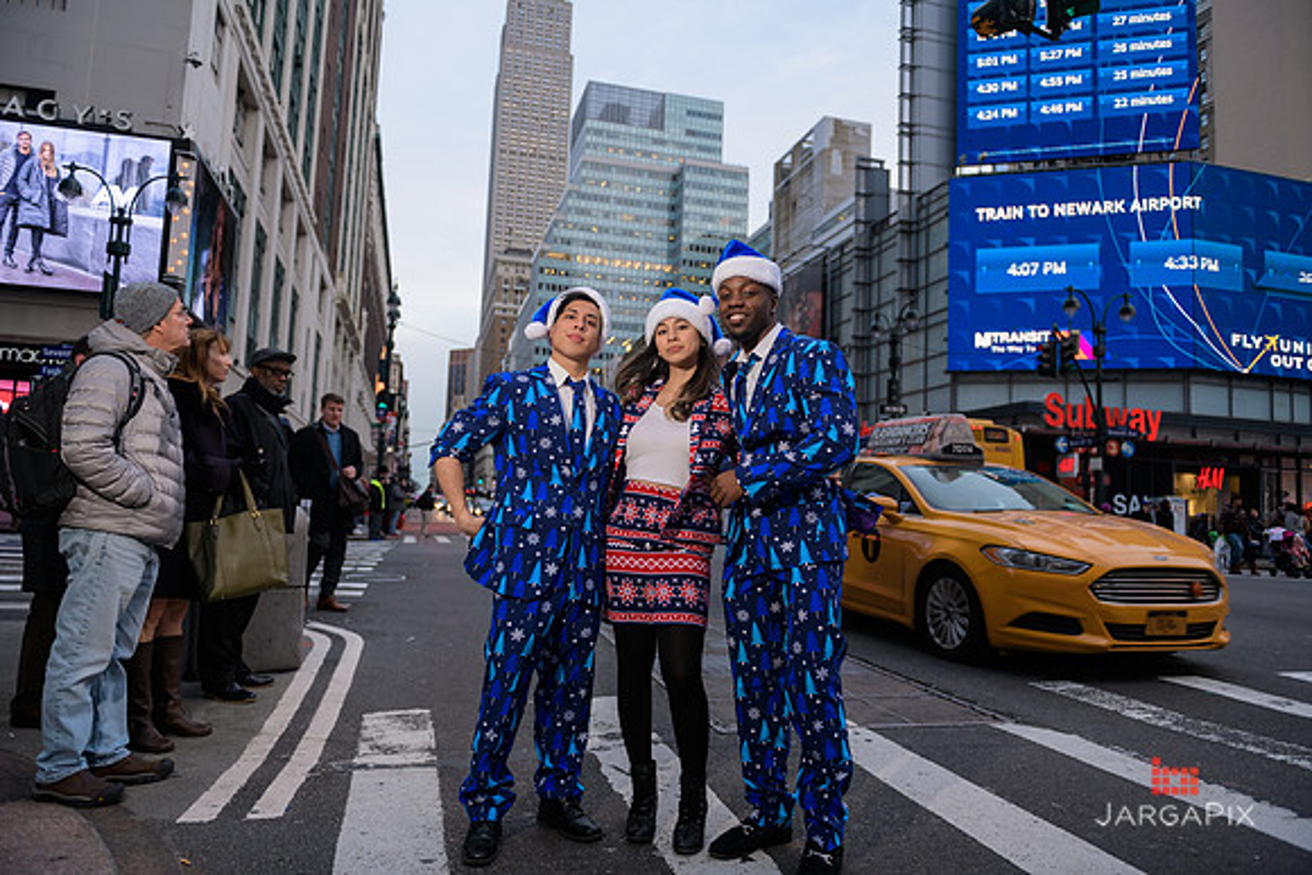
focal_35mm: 24
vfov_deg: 53.2
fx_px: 875
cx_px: 656
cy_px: 438
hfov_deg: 73.7
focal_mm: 24
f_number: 3.2
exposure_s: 1/250
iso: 200
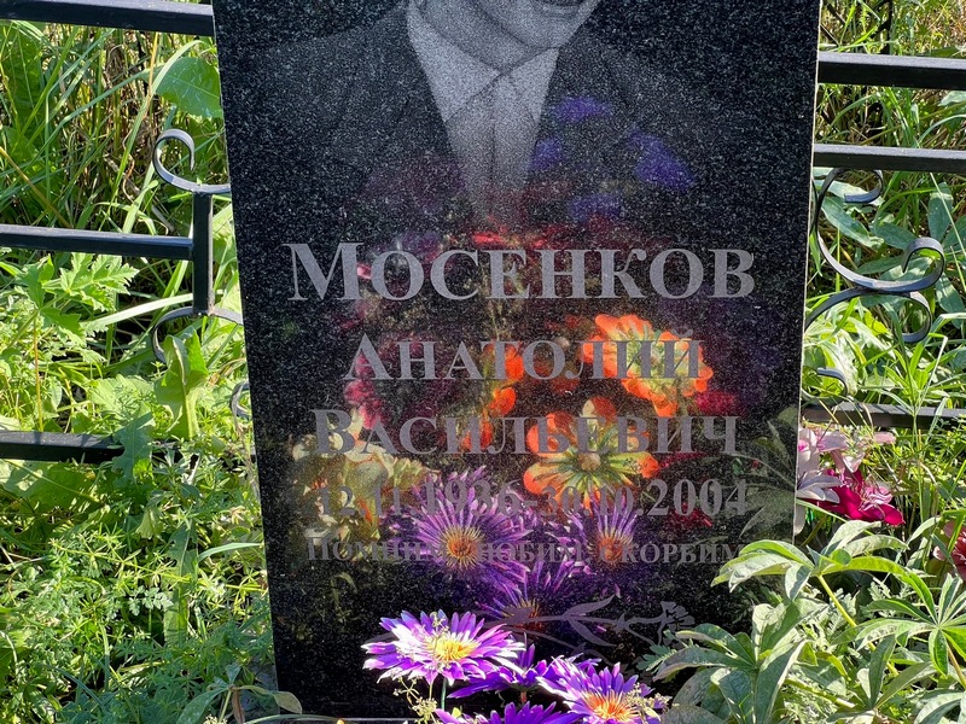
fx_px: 2149
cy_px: 362
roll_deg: +0.1
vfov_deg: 19.1
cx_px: 483
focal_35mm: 77
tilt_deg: -30.7
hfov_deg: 25.3
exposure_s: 1/99
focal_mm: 9
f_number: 2.8
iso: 40
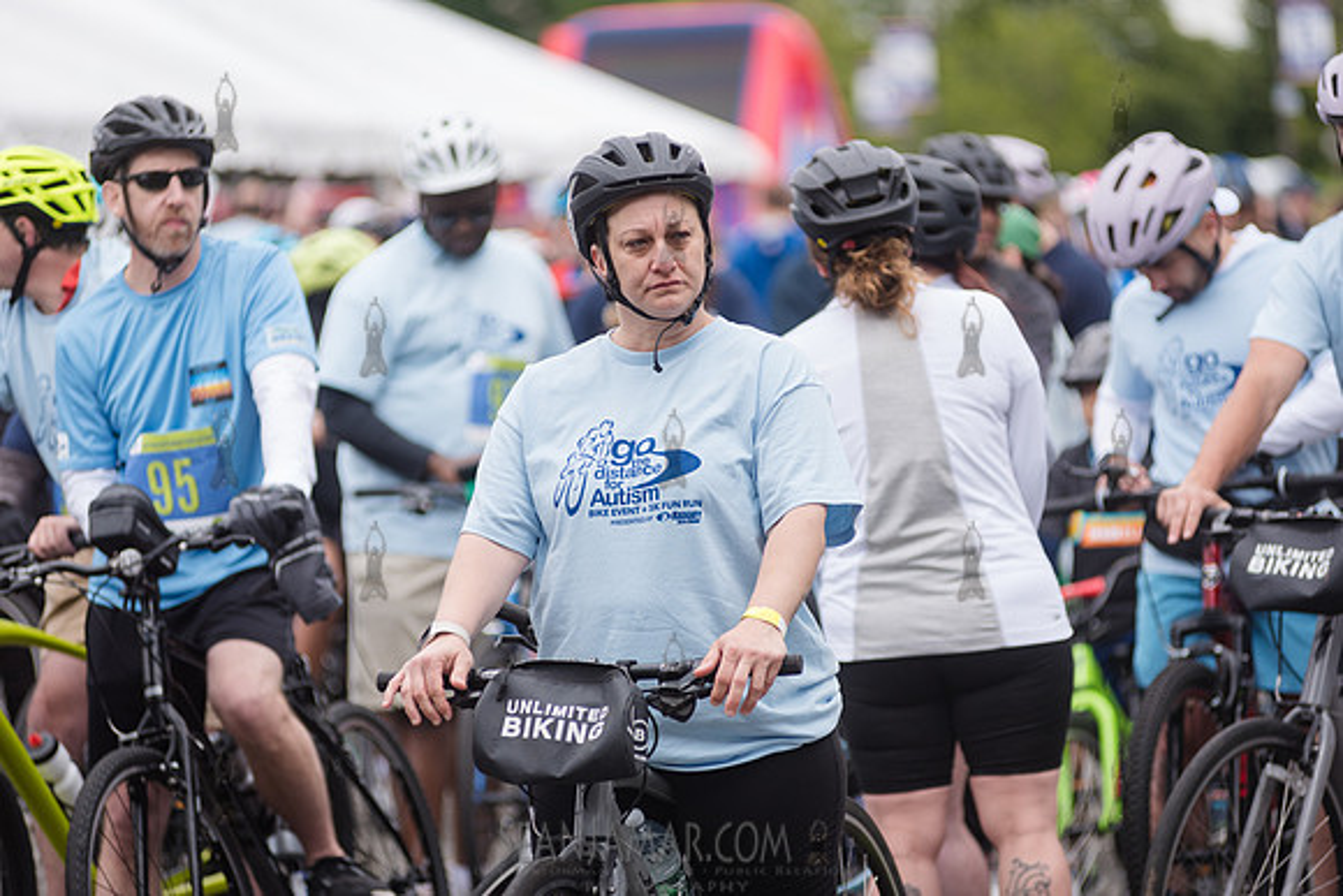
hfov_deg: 10.3
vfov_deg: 6.9
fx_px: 7474
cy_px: 448
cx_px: 672
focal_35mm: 200
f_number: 3.5
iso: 400
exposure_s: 1/1250
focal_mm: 200
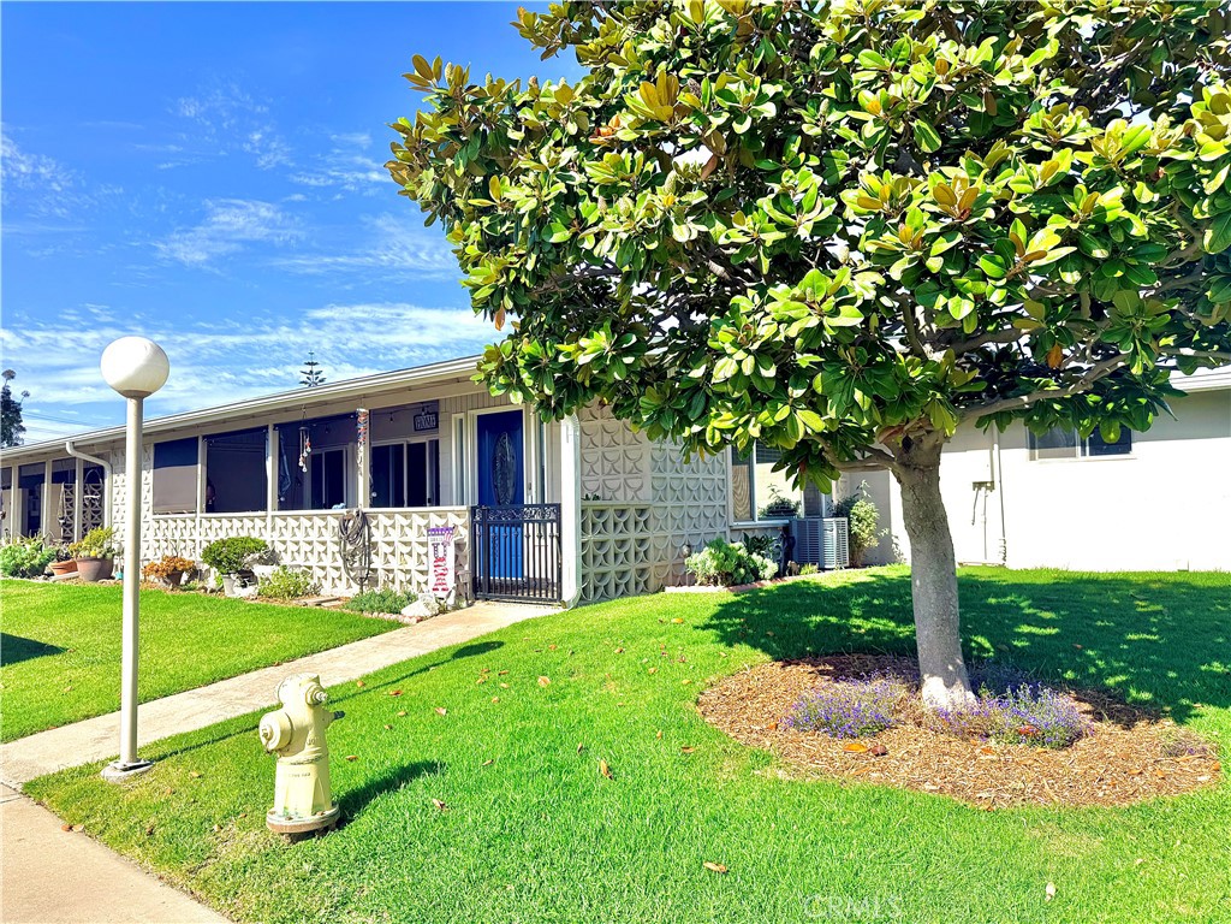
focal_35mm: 24
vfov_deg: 56.8
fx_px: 853
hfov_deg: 71.6
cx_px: 616
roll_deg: +1.0
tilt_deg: +3.6
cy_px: 462
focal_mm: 6.76
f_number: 1.78
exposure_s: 1/4405
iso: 80
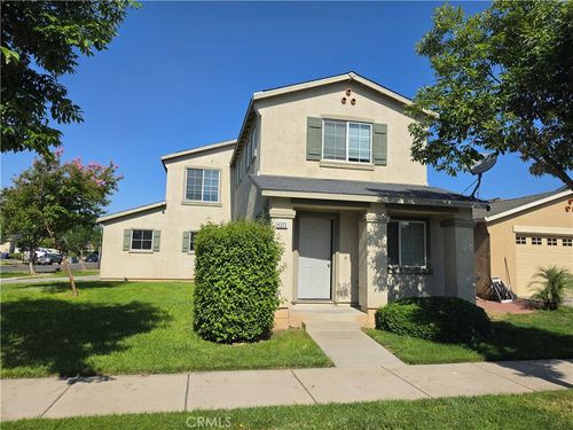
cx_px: 286
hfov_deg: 73.9
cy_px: 215
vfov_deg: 58.9
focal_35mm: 23
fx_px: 381
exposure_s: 1/7939
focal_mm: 6.5
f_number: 1.4
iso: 50
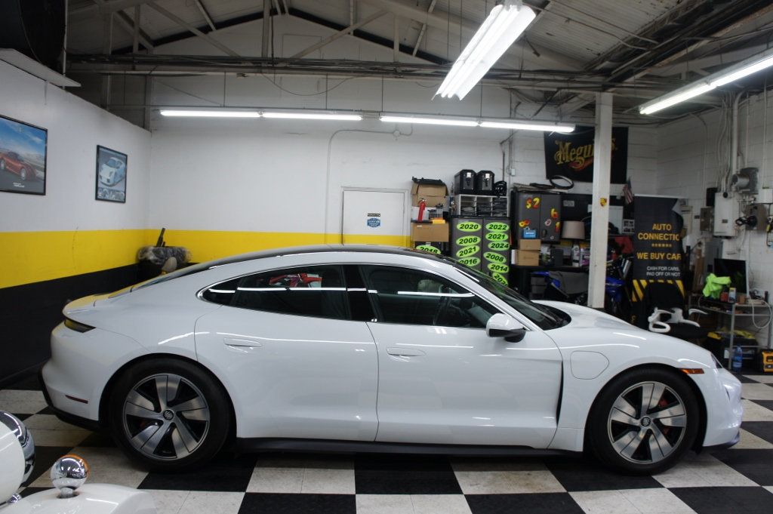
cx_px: 386
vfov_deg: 47.9
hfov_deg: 67.4
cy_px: 257
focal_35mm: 27
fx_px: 579
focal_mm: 18
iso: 200
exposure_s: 1/30
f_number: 4
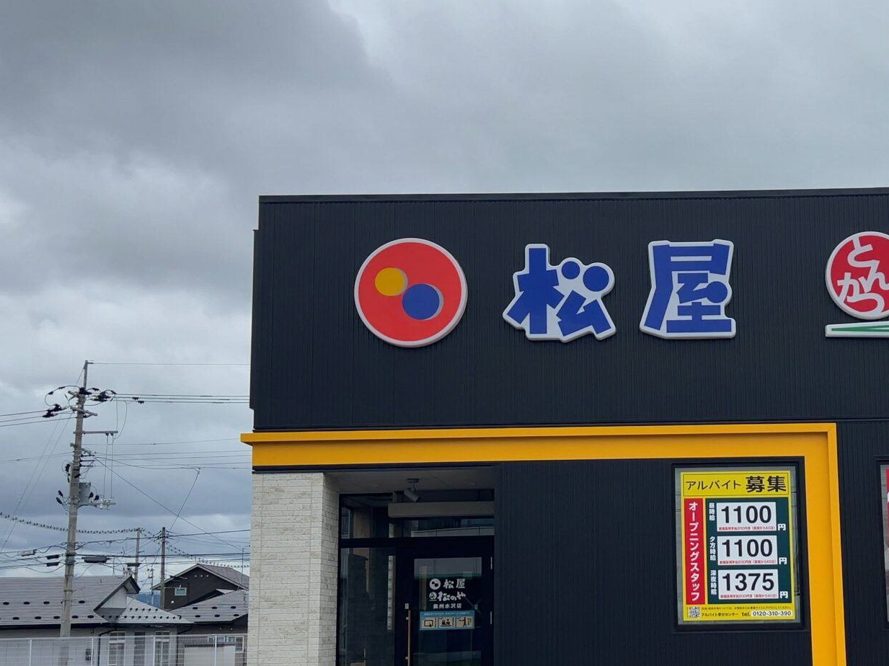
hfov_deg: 34.7
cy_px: 403
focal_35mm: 54
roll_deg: -0.1
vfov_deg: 27.0
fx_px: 1386
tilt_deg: +5.5
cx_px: 684
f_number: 1.5
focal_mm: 5.7
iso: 50
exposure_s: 1/3356
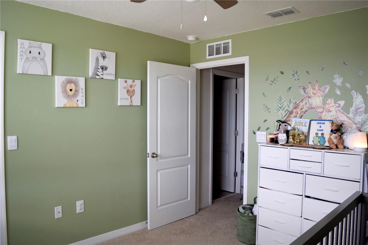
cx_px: 184
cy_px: 122
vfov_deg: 47.9
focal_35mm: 27
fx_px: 276
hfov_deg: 67.4
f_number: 4
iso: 400
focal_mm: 18
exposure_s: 1/60
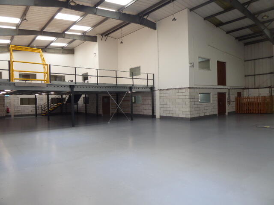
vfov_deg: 56.8
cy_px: 102
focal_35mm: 24
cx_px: 137
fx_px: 190
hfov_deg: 71.6
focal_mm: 4.3
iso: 160
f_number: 3.3
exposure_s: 1/60
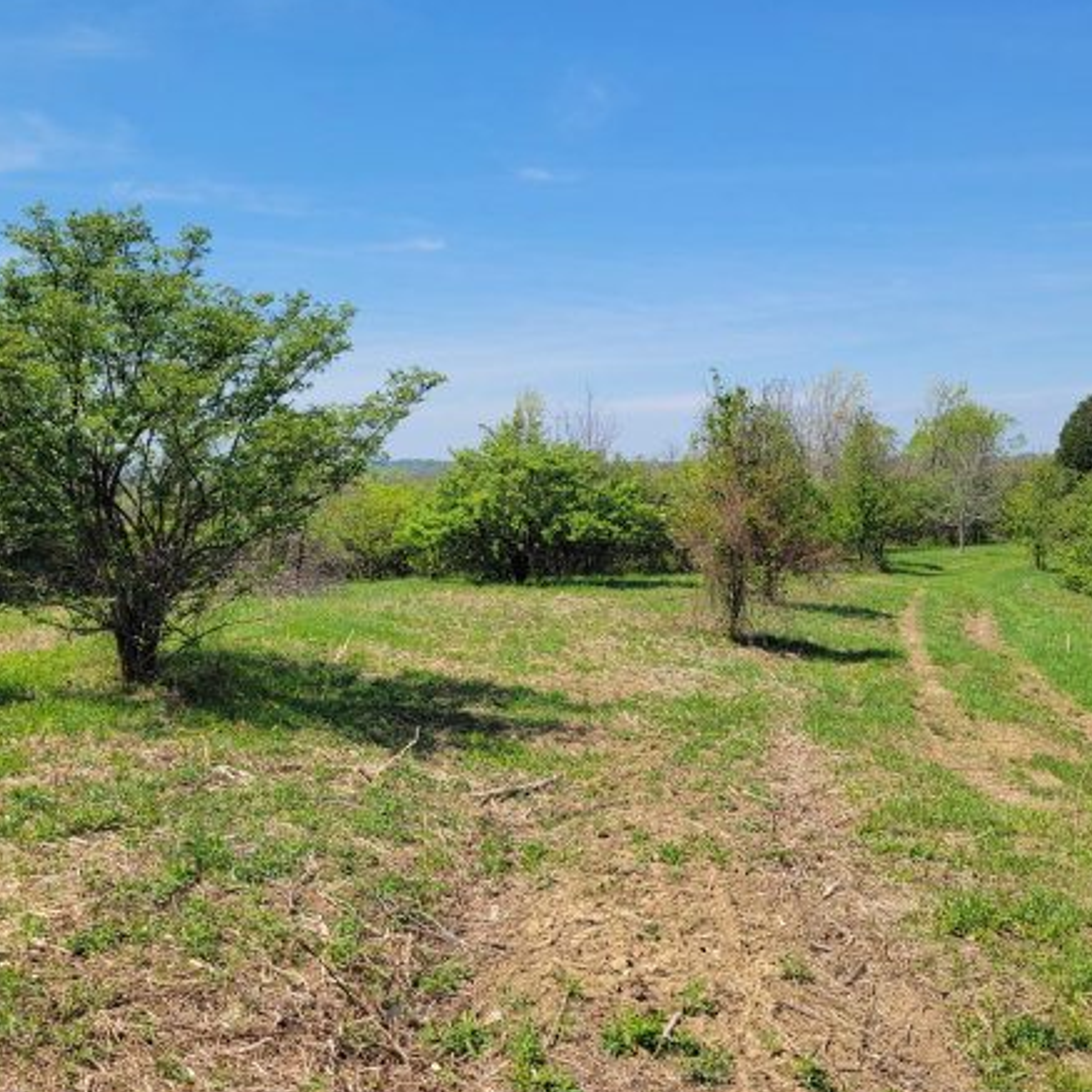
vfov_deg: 47.2
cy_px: 556
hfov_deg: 47.1
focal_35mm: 35
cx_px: 627
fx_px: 1249
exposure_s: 1/2476
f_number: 1.8
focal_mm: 5.4
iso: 40
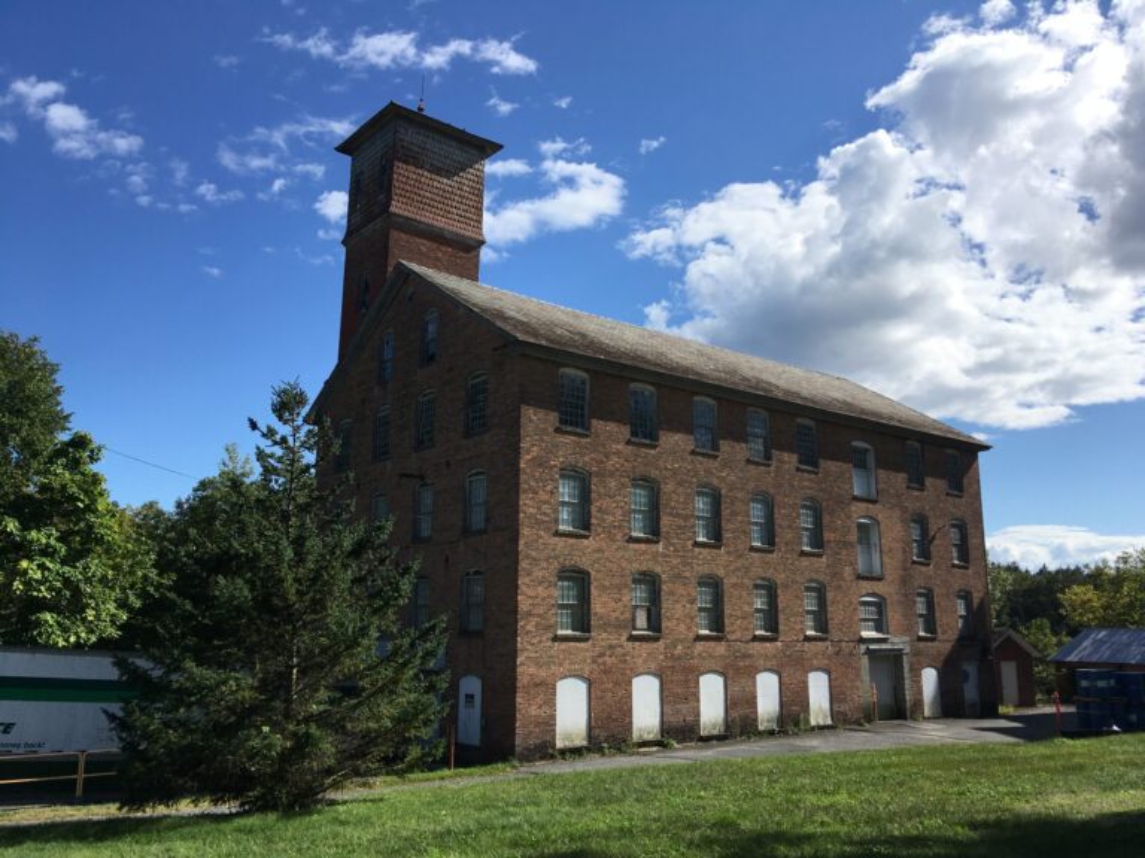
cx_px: 572
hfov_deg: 61.7
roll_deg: +0.5
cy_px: 429
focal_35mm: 29
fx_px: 959
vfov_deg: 48.2
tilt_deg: +10.2
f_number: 2.2
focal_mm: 4.15
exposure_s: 1/2262
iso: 25
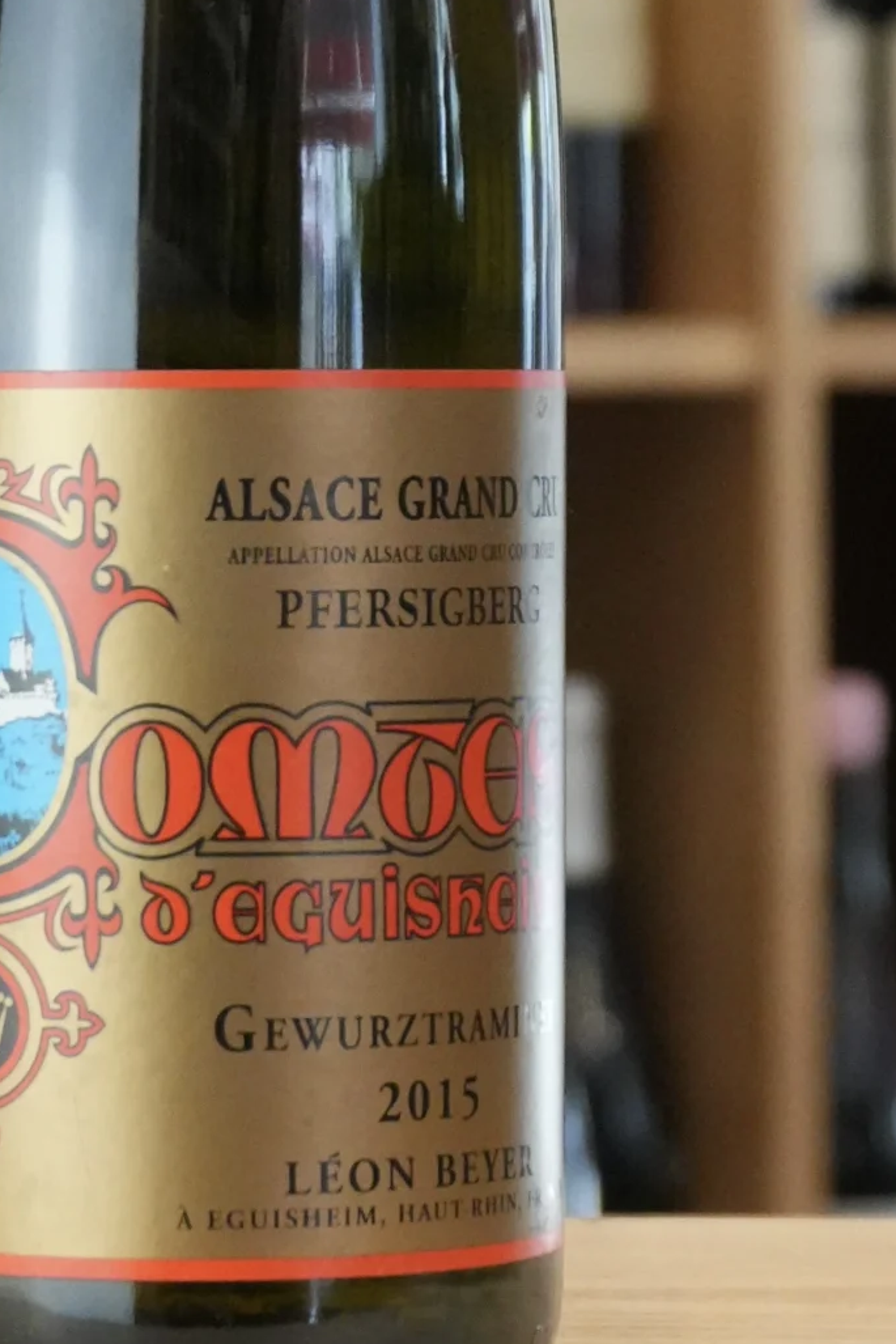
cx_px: 209
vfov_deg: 13.1
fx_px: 5719
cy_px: -144
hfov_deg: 8.9
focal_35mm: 153
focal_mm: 41
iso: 4000
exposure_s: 1/160
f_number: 5.6
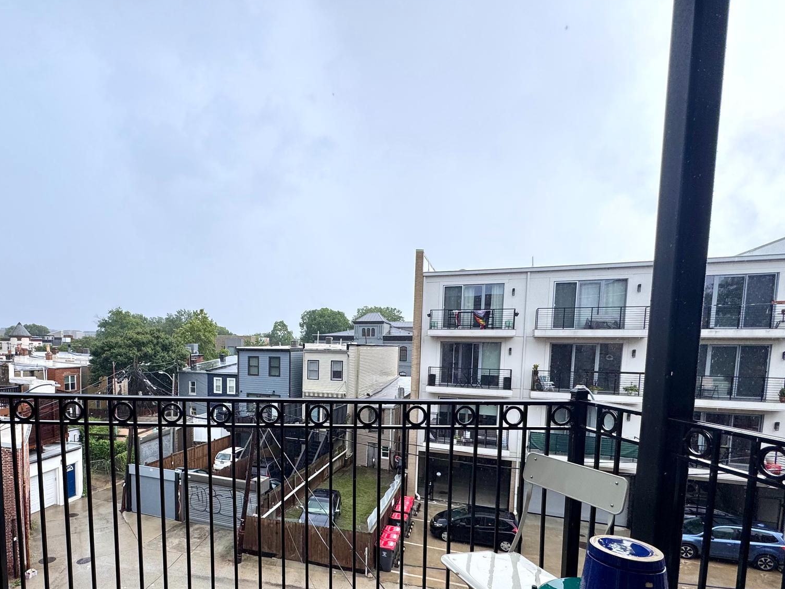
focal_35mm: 19
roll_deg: -1.4
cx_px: 304
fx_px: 431
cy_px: 383
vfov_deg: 67.2
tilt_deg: -7.1
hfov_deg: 83.4
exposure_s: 1/605
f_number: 2.2
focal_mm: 2.22
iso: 40
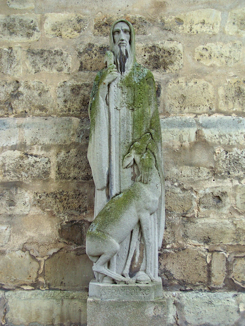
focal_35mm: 51
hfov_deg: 28.6
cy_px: 163
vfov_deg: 37.5
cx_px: 122
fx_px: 481
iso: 80
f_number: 3
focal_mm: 8.5
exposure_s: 1/90
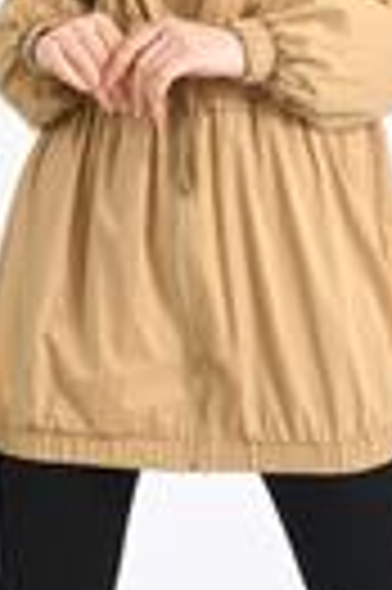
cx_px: 198
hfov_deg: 4.0
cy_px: 230
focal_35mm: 344
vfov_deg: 6.0
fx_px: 5633
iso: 100
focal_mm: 100
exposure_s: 1/125
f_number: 9
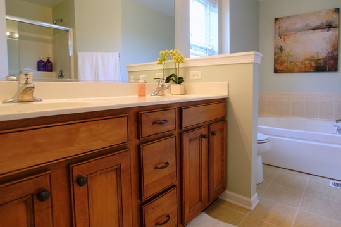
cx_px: 197
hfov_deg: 84.5
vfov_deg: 62.7
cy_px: 97
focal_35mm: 20
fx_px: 186
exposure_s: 1/30
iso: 200
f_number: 4.5
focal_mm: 11
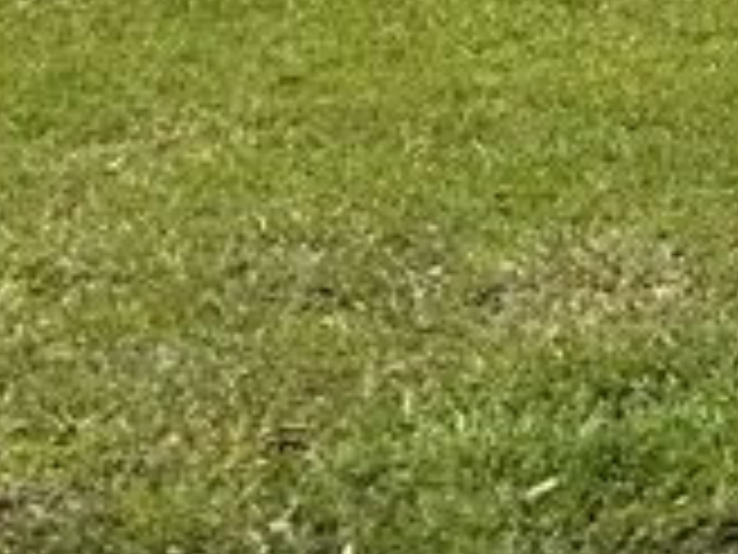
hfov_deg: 10.4
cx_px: 2025
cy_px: -721
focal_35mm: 150
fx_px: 3198
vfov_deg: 9.0
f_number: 1.78
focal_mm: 6.86
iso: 80
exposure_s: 1/6623
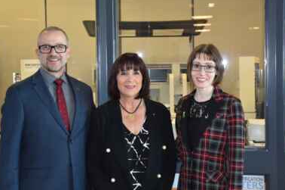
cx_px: 145
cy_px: 98
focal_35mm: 54
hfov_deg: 36.9
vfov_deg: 25.0
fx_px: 427
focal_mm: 34
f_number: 4.5
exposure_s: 1/80
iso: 800
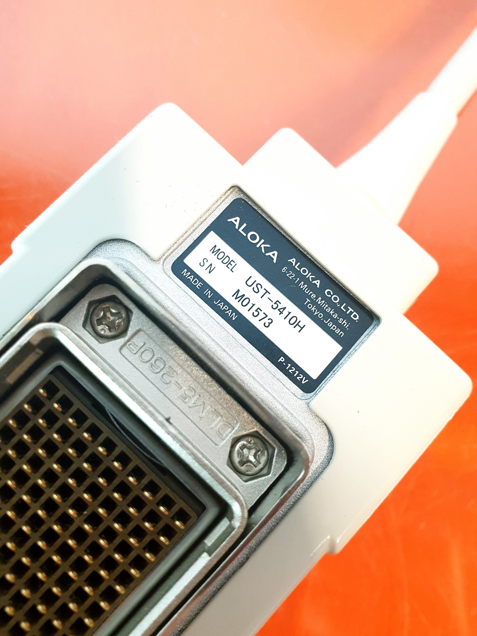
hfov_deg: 53.1
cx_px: 238
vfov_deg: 67.3
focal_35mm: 26
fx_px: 478
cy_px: 318
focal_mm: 4.3
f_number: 2.4
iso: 400
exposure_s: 1/50
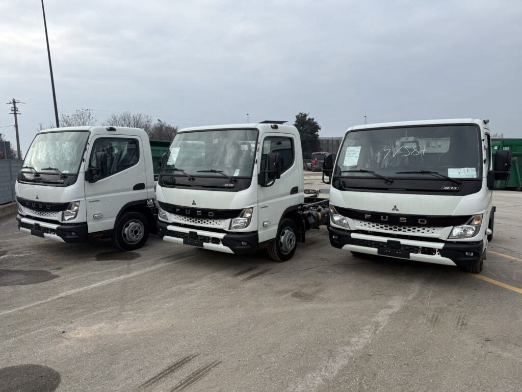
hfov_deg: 71.6
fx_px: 362
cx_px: 261
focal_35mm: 24
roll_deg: +0.2
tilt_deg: -4.3
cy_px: 196
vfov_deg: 56.8
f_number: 1.78
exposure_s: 1/2611
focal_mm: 6.76
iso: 80
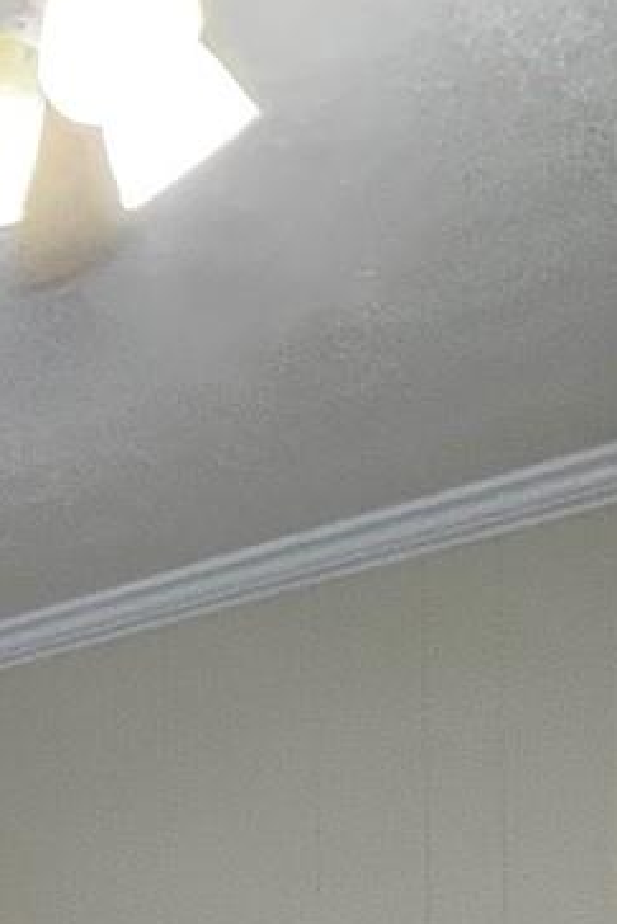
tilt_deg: +1.4
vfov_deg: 21.6
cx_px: -696
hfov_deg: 14.3
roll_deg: +1.1
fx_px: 1952
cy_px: 1439
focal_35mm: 76
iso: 250
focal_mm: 1.57
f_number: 1.8
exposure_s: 1/120
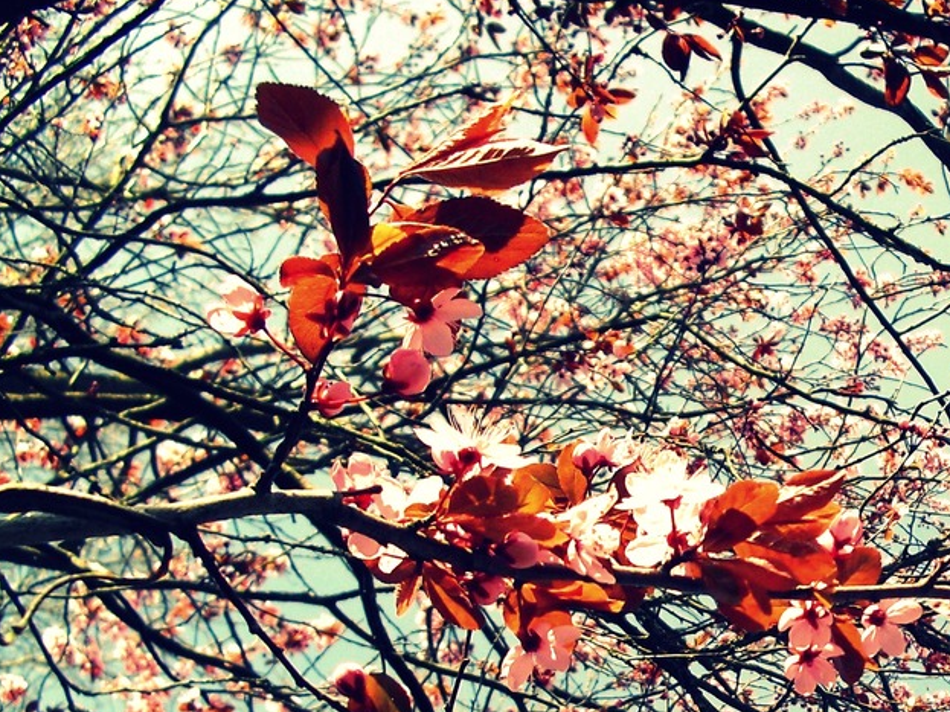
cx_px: 900
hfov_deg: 25.3
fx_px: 2030
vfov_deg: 19.5
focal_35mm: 74
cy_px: 651
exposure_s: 1/100
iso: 100
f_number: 7.8
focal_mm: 6.3
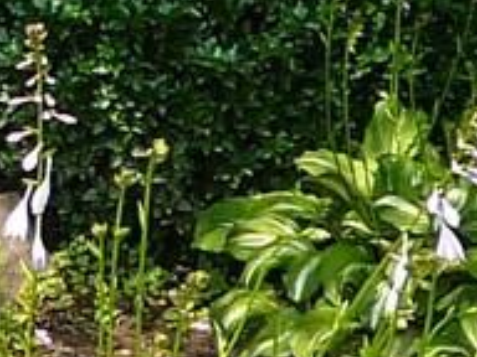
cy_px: -7
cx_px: -780
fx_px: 2935
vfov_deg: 6.9
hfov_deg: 8.3
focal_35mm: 213
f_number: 4
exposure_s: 1/250
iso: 80
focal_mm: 4.1
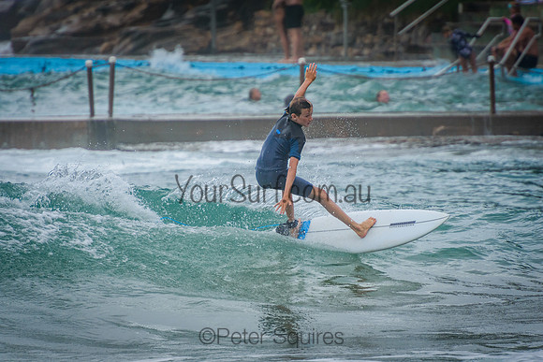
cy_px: 181
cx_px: 272
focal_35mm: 600
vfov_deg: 2.3
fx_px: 9052
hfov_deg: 3.4
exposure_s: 1/2000
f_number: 5.6
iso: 400
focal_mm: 400
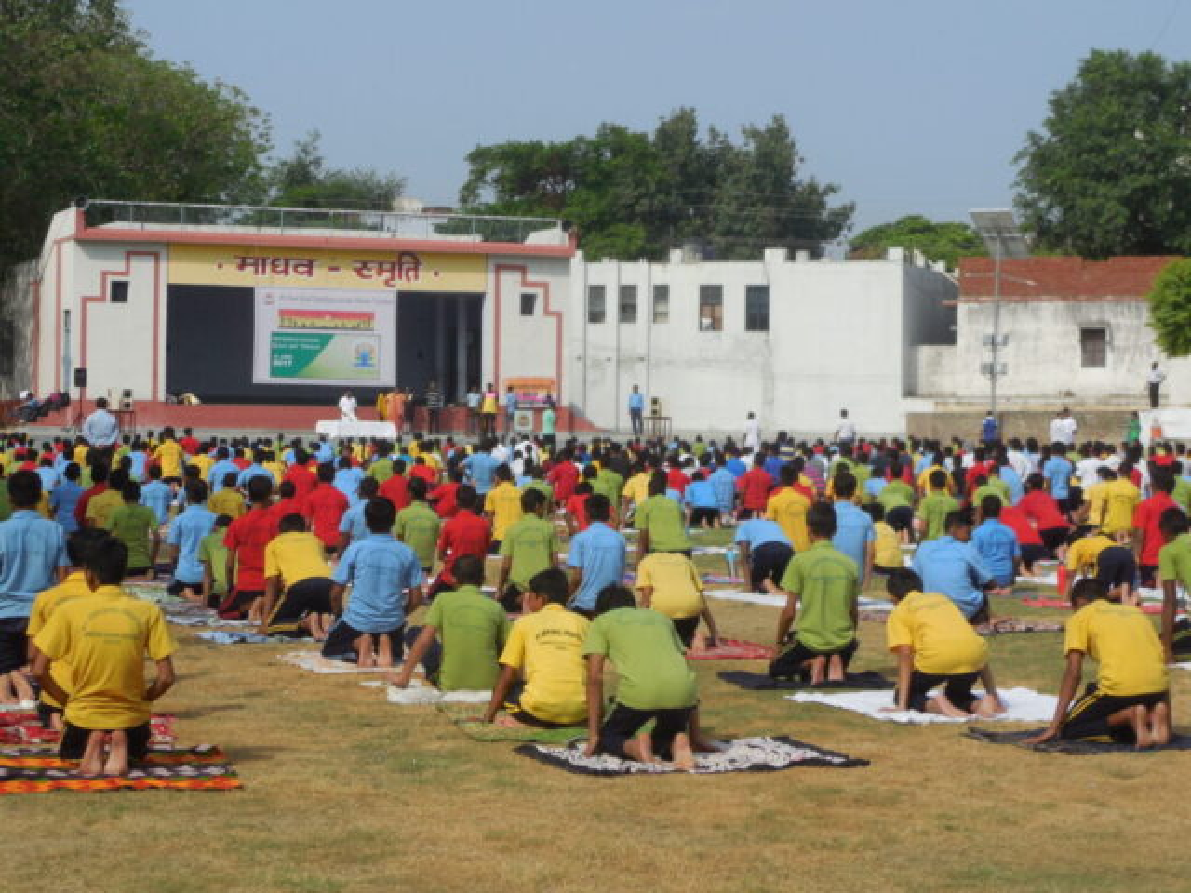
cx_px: 596
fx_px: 2787
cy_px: 446
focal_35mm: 81
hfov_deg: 24.1
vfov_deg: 18.2
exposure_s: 1/1250
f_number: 4.6
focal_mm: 14.5
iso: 125
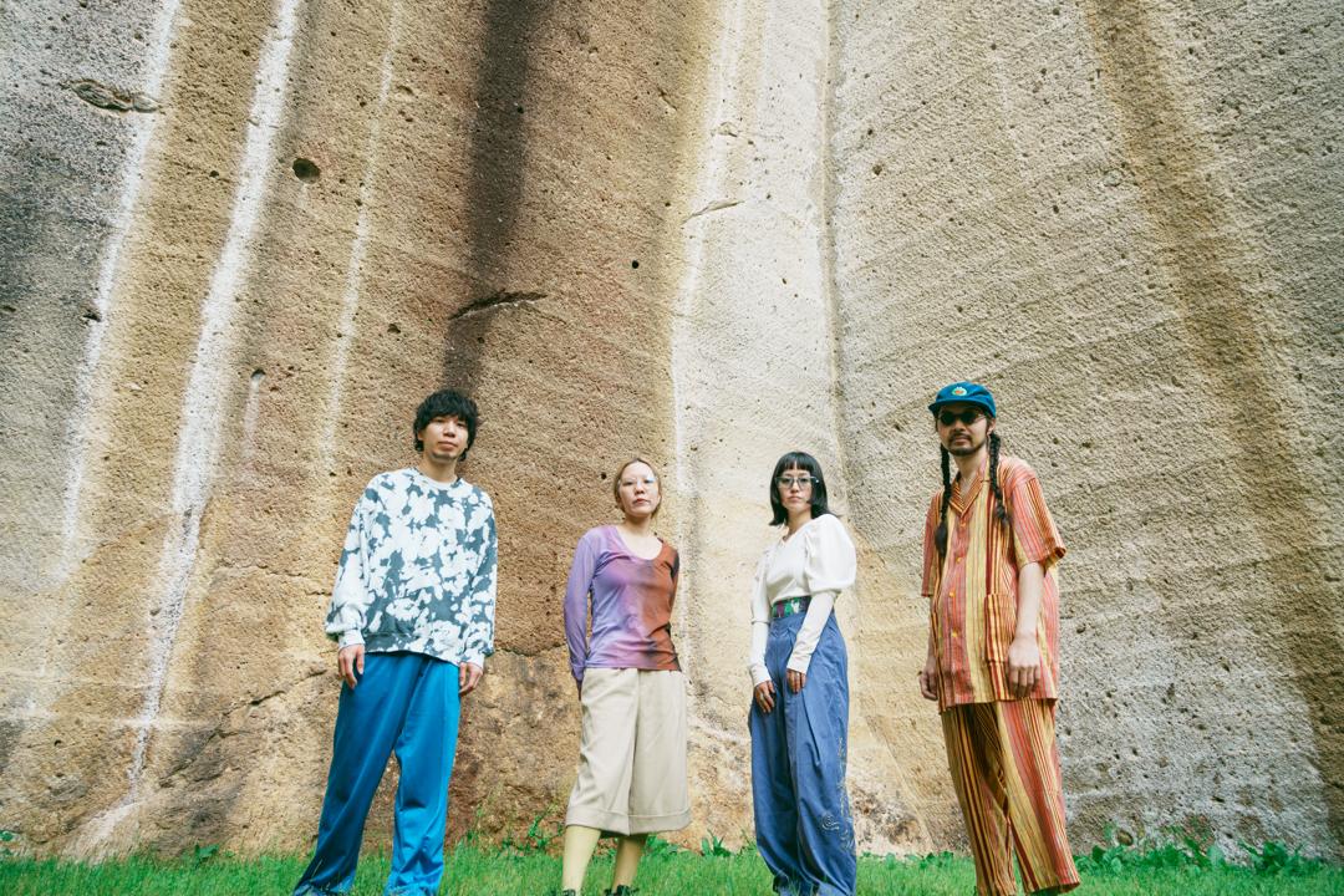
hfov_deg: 67.4
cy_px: 448
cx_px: 672
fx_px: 1008
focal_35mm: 27
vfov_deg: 47.9
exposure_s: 1/80
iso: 100
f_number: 3.5
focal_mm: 18
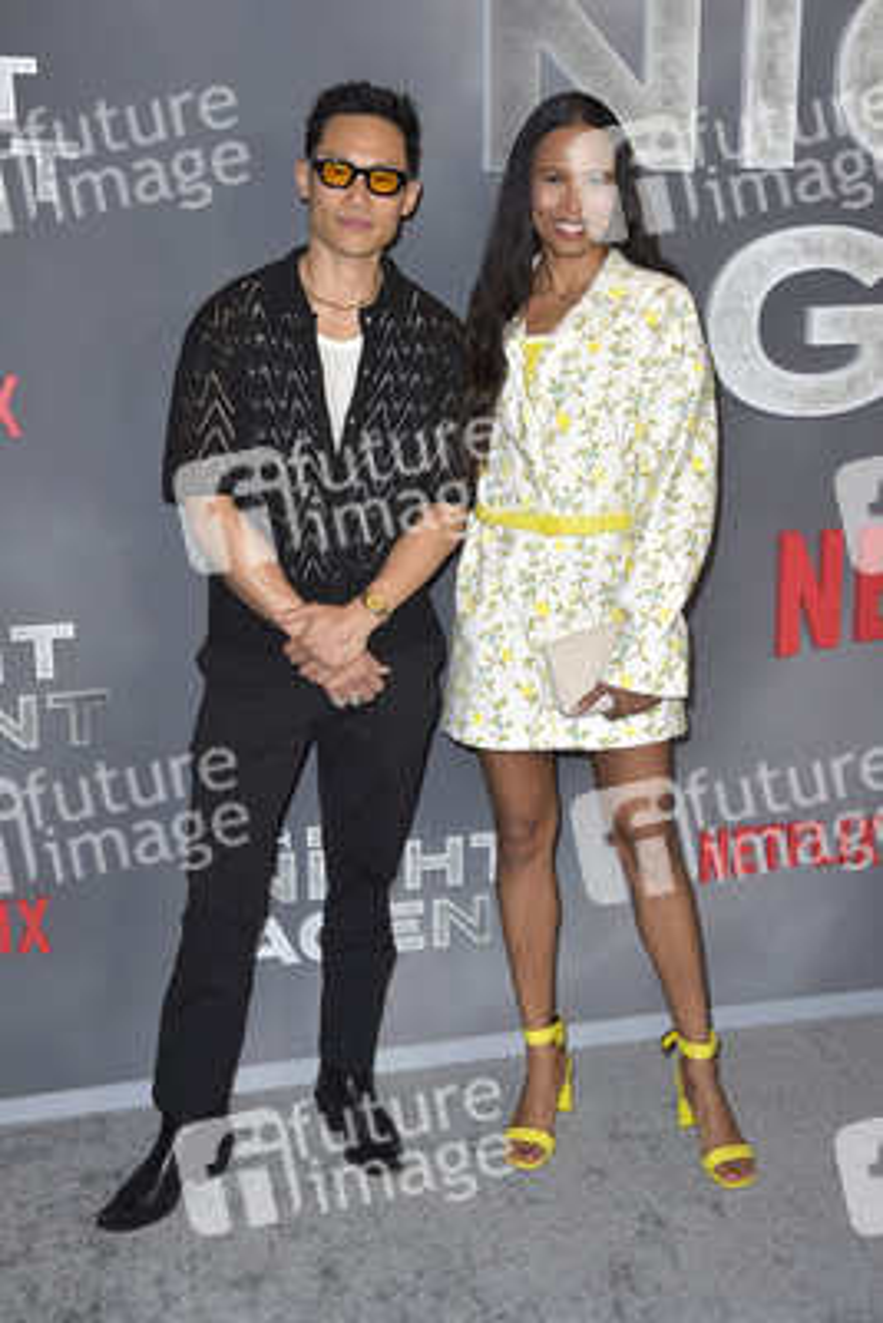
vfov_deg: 41.1
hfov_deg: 28.1
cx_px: 442
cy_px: 662
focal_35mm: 48
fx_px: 1764
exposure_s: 1/250
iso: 400
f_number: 6.3
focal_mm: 48
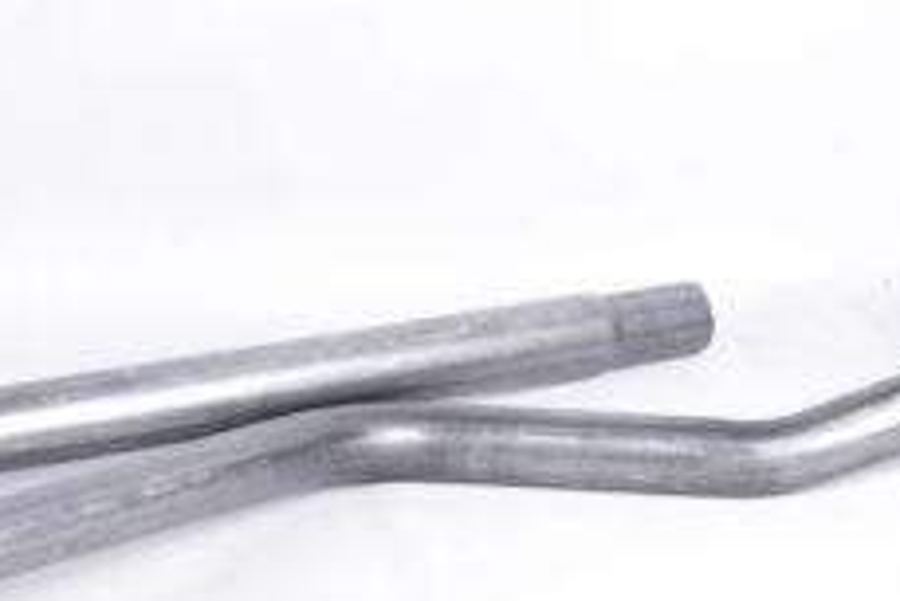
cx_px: 63
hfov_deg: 9.5
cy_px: 436
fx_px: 5411
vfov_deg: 6.4
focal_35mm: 216
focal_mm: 55
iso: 200
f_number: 16
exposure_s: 1/60
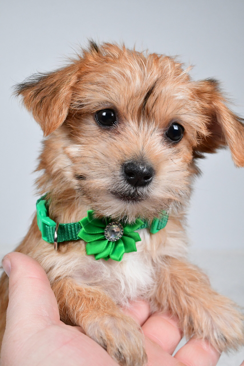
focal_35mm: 42
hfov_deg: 31.9
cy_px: 183
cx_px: 122
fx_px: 427
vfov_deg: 46.4
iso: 5000
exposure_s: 1/1000
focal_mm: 28
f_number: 10
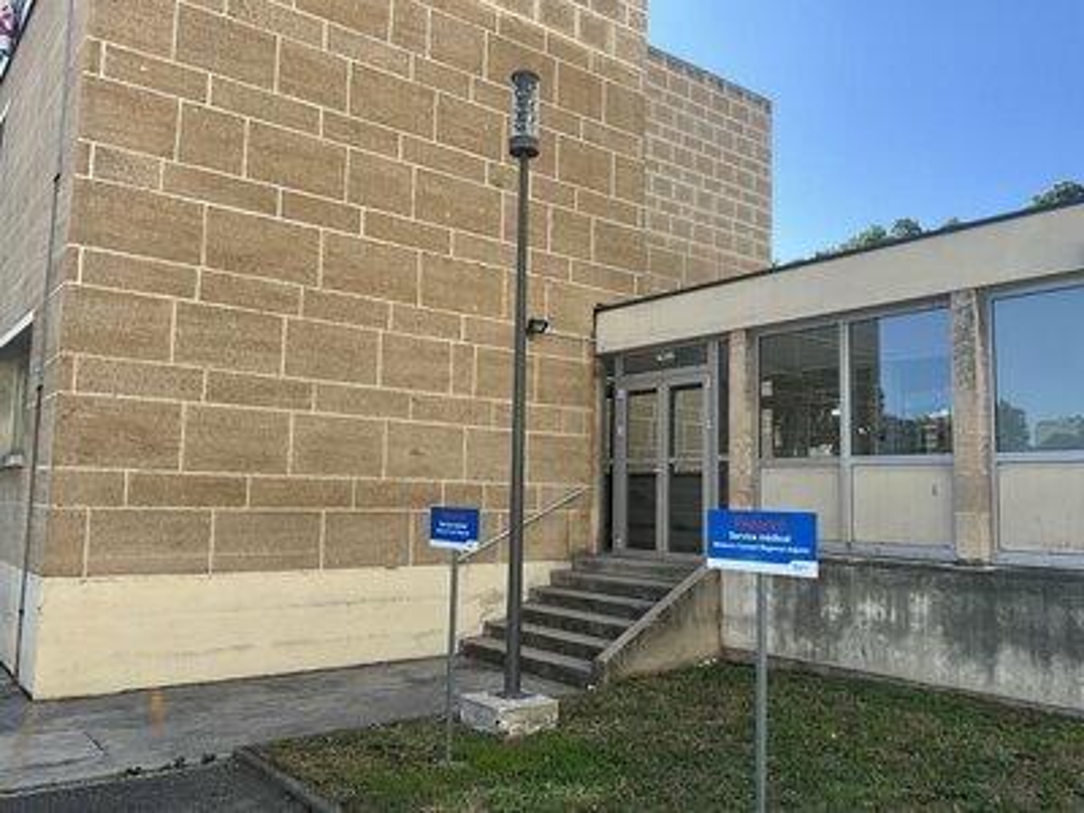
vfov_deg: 48.2
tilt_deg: +6.0
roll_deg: -0.9
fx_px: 908
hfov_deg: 61.7
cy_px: 406
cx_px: 542
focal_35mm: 29
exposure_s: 1/739
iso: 25
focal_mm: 3
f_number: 1.8
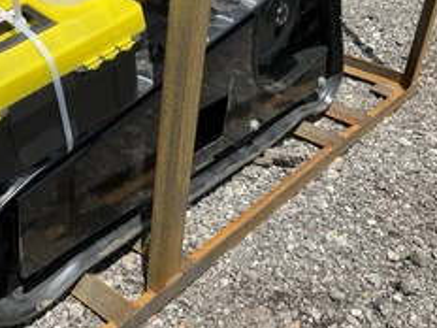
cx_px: 136
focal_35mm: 50
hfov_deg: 37.6
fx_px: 631
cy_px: 128
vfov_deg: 29.0
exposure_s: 1/1577
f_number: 1.8
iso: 25
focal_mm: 3
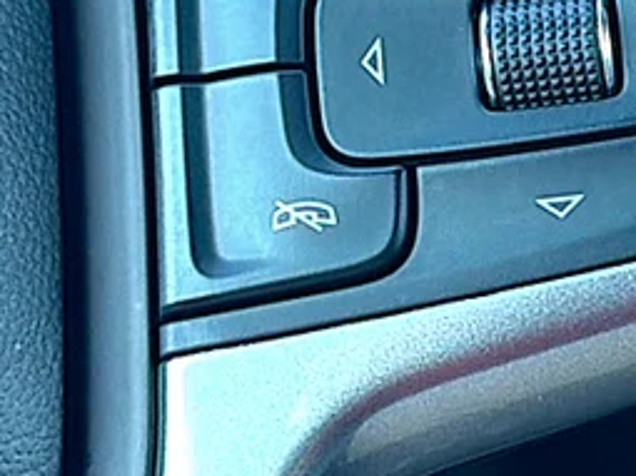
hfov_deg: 18.1
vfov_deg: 13.7
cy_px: 44
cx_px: 561
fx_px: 1965
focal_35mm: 107
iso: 100
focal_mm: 6.76
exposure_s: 1/82
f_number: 1.78
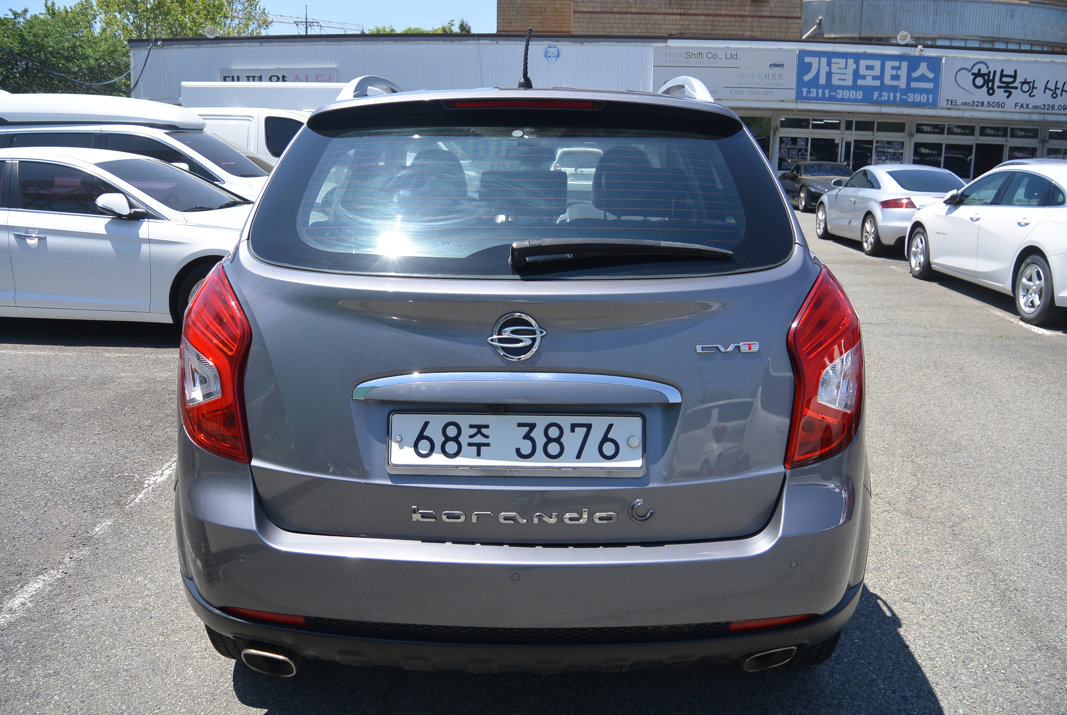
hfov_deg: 63.6
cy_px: 358
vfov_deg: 45.1
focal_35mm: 29
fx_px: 861
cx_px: 534
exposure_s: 1/1000
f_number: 4
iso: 100
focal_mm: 11
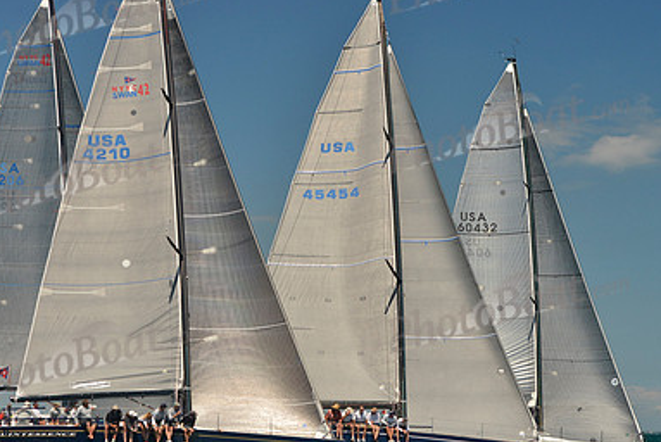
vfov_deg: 12.9
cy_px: 243
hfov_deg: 19.3
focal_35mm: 106
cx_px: 299
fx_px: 1948
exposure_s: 1/1250
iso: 400
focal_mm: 70
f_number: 7.1
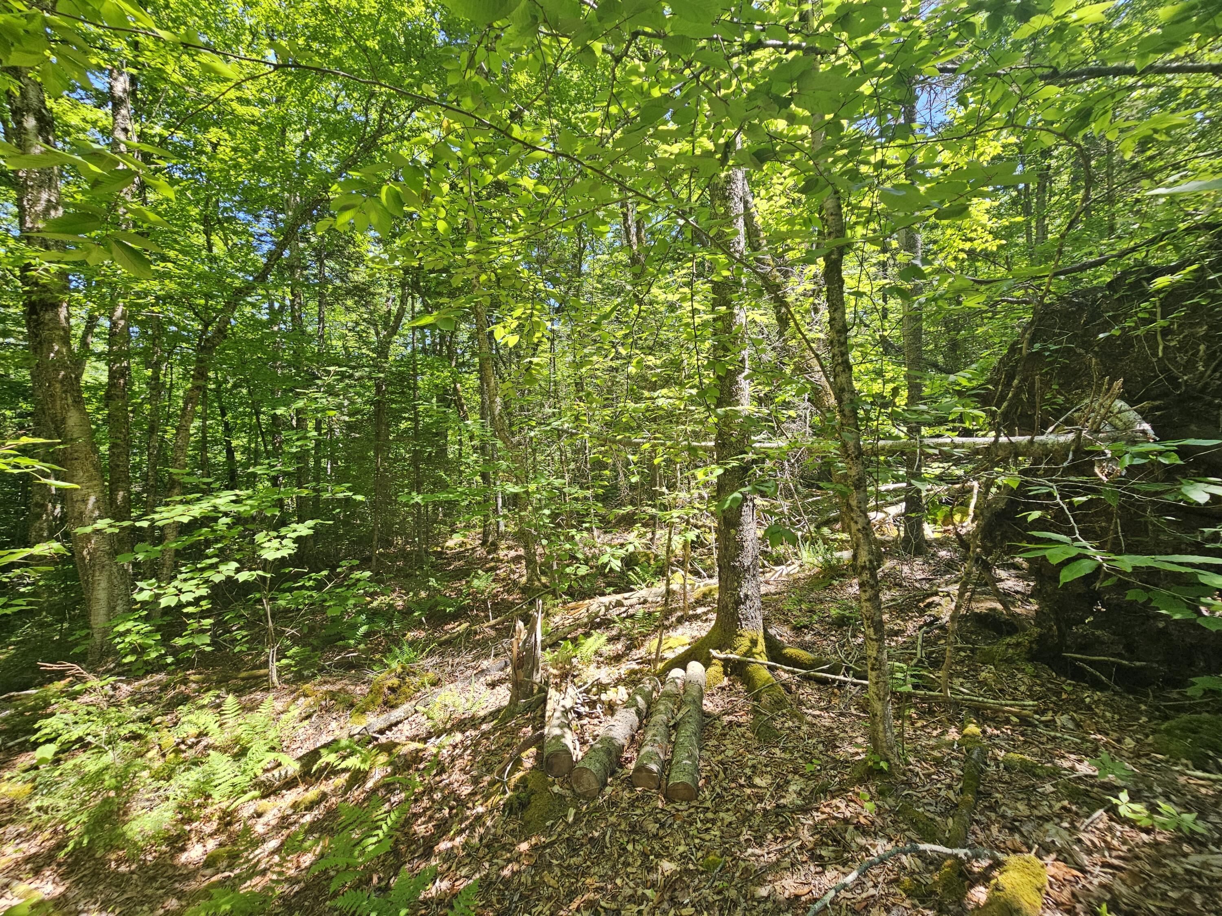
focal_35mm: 13
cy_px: 458
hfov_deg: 106.2
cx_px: 611
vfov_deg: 89.9
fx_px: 459
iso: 50
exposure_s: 1/241
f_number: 2.2
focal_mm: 2.2
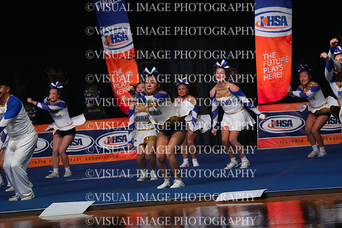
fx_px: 1615
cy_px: 114
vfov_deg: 8.1
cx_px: 171
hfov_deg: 12.1
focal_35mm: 170
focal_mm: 170
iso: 16000
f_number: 5.6
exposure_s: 1/1250
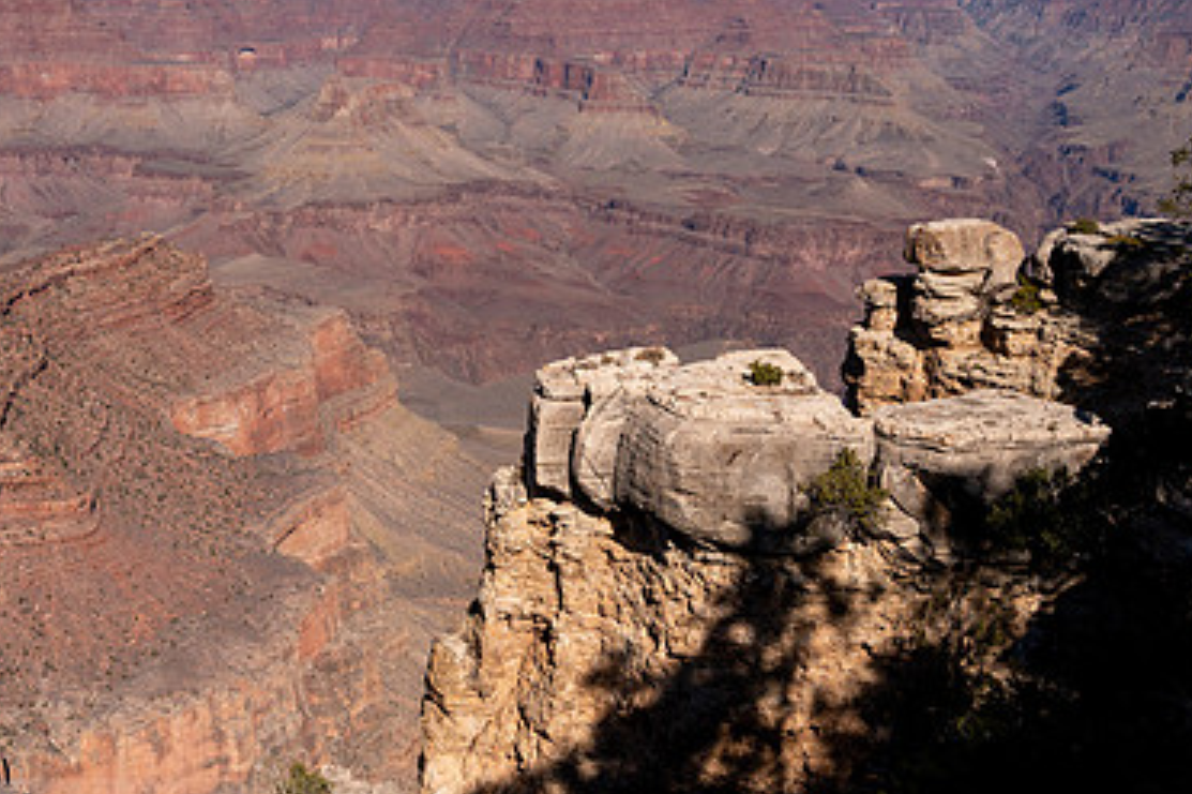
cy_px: 283
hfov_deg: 39.7
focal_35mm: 49
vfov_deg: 27.4
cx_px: 369
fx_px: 1622
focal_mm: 31
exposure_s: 1/3200
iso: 400
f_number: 8
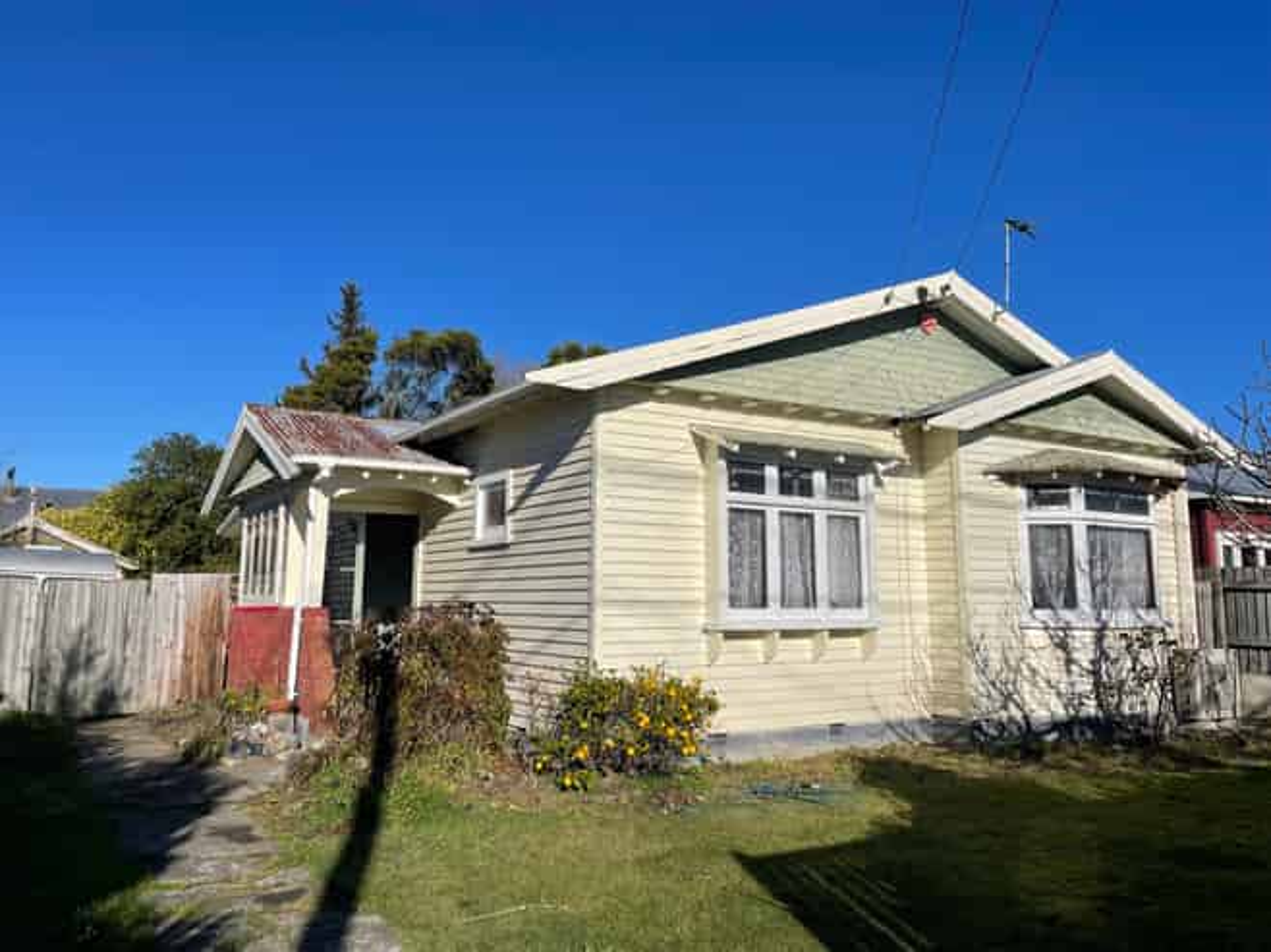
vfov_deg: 53.0
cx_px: 636
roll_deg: -0.1
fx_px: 954
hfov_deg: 67.3
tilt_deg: +8.1
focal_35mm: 26
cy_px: 476
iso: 32
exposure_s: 1/6897
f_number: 1.6
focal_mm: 4.2
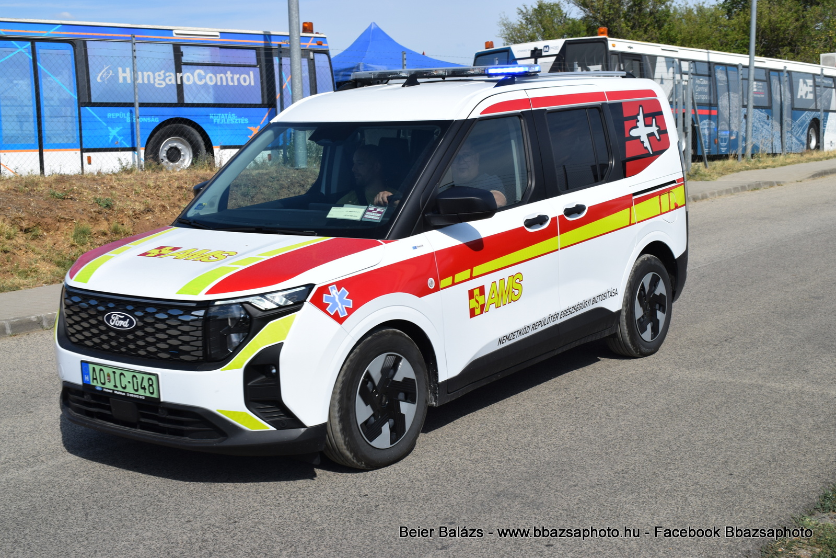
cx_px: 418
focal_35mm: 51
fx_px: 1184
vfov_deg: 26.5
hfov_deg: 38.9
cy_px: 279
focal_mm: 34
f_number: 11
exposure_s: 1/500
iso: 200
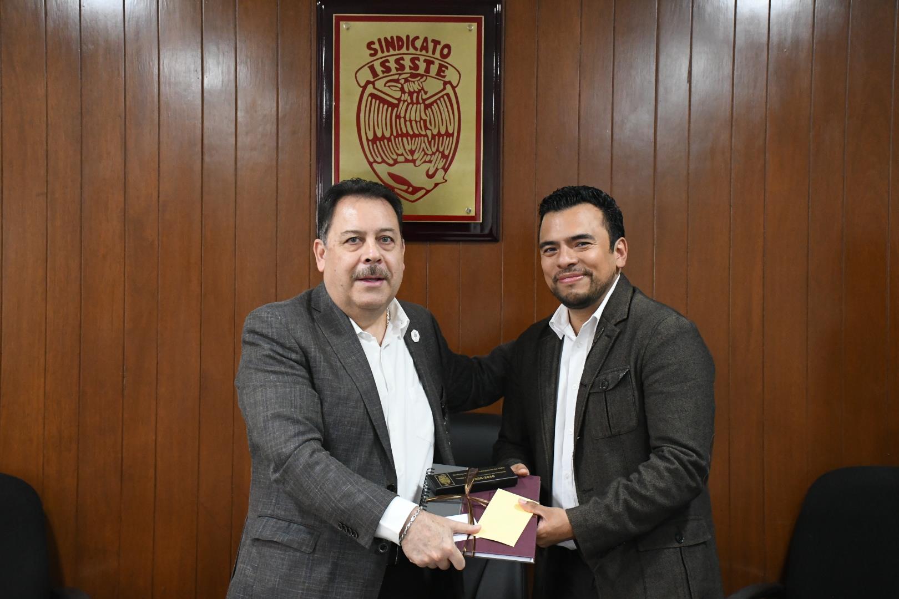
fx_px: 1498
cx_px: 450
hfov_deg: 33.4
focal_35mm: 60
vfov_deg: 22.6
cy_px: 300
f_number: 5.6
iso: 5000
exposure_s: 1/100
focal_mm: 40
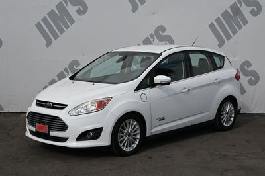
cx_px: 132
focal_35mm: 58
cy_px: 88
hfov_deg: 34.2
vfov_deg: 23.1
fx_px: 430
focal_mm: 39
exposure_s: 1/500
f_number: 8
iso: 100
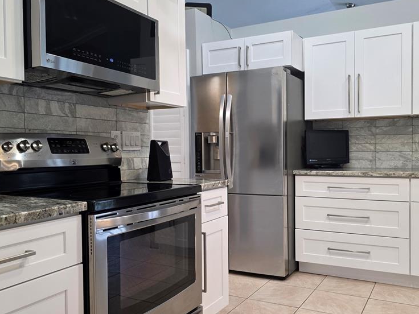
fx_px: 387
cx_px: 228
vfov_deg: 44.2
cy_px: 159
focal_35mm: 32
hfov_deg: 56.7
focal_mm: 6.3
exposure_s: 1/120
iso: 250
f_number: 1.7
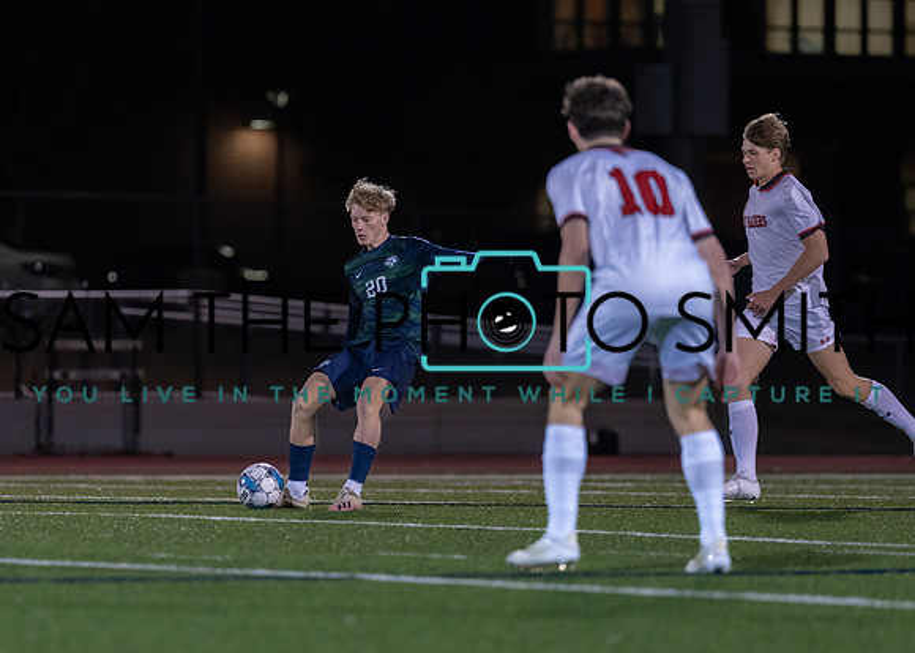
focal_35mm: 323
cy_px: 351
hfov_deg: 6.2
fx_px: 8397
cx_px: 370
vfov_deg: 4.5
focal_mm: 200
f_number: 2.8
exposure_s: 1/1000
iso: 2500
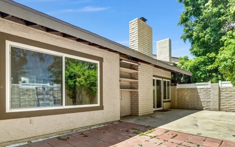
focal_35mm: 21
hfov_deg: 82.2
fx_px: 135
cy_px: 95
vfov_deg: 56.4
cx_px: 122
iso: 400
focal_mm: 10
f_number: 9
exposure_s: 1/200
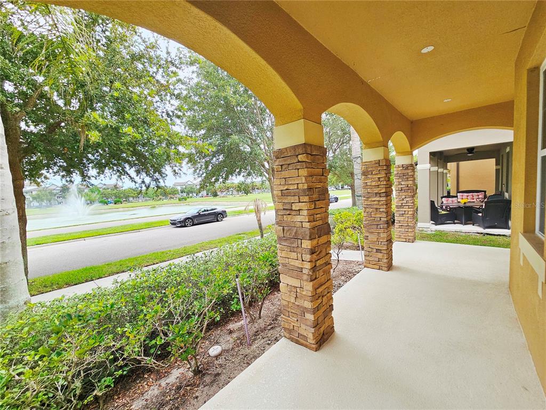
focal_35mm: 13
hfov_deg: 106.2
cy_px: 205
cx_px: 273
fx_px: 205
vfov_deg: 89.9
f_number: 2.2
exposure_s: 1/425
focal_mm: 2.2
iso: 50
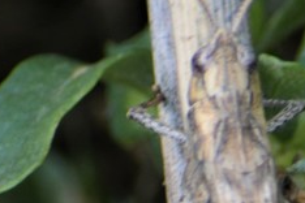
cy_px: 226
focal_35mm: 1845
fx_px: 15630
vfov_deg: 0.7
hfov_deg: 1.1
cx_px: 252
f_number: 8
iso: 200
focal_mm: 300
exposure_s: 1/125
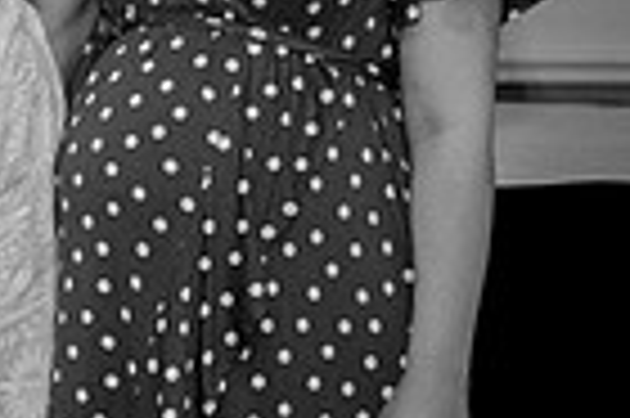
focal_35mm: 204
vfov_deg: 6.7
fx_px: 3566
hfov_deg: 9.5
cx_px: -609
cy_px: 5
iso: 640
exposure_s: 1/200
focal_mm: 38
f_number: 4
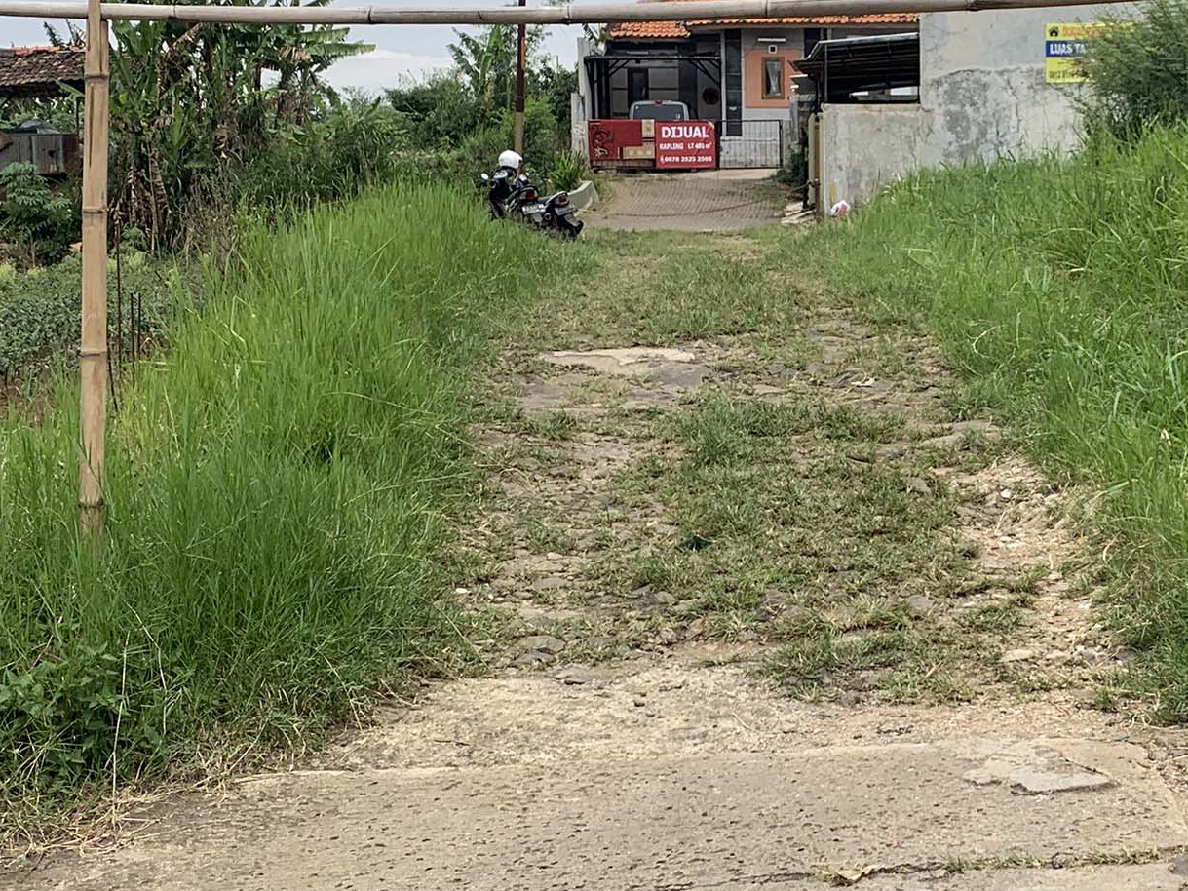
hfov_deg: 29.5
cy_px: 394
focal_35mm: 64
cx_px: 960
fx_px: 2196
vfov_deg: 22.9
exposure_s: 1/2994
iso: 25
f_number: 1.8
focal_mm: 4.25
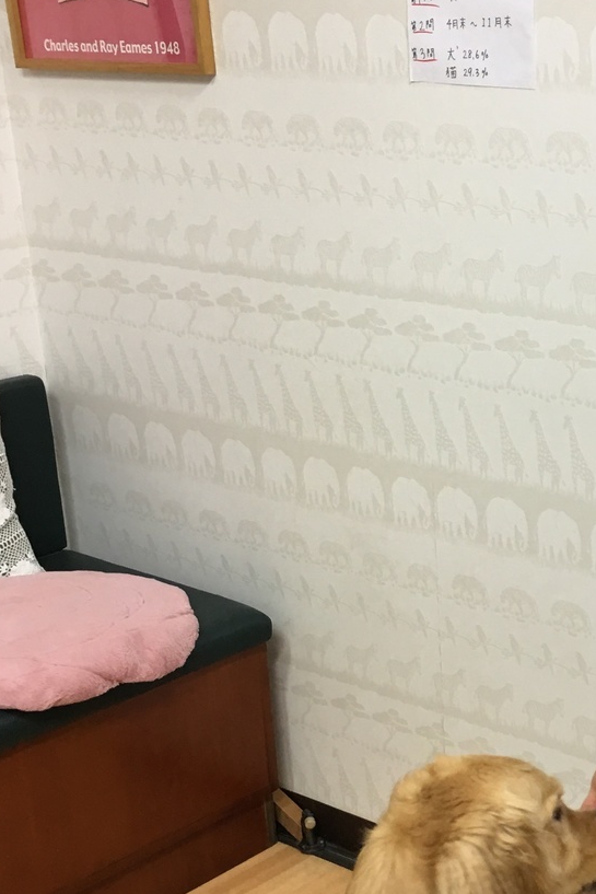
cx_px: 618
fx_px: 1564
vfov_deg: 31.5
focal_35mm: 63
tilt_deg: -21.0
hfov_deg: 20.8
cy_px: 640
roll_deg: -1.5
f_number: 2.2
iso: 32
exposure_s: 1/15
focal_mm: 4.15
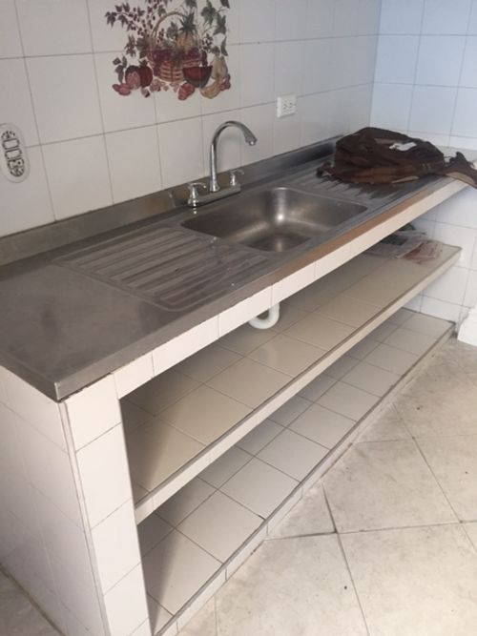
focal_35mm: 29
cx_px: 238
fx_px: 533
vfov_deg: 61.7
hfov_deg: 48.2
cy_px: 318
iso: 125
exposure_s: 1/30
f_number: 2.2
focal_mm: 4.15
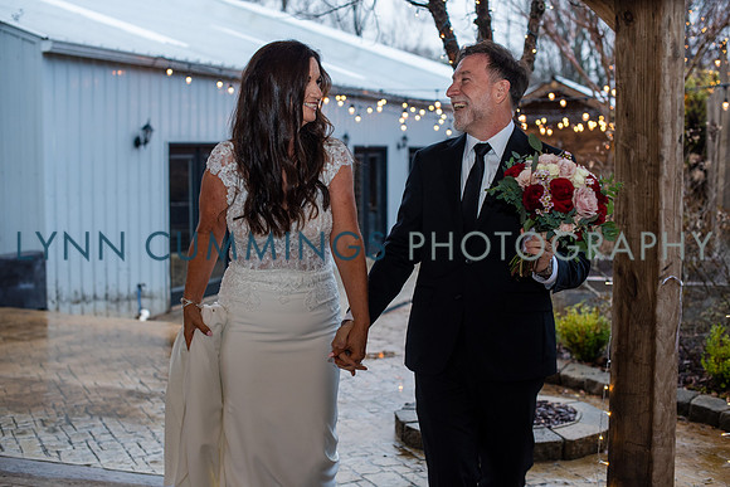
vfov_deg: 27.0
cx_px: 365
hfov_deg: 39.6
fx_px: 1014
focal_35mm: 50
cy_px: 244
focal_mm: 50
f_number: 3.5
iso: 640
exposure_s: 1/200
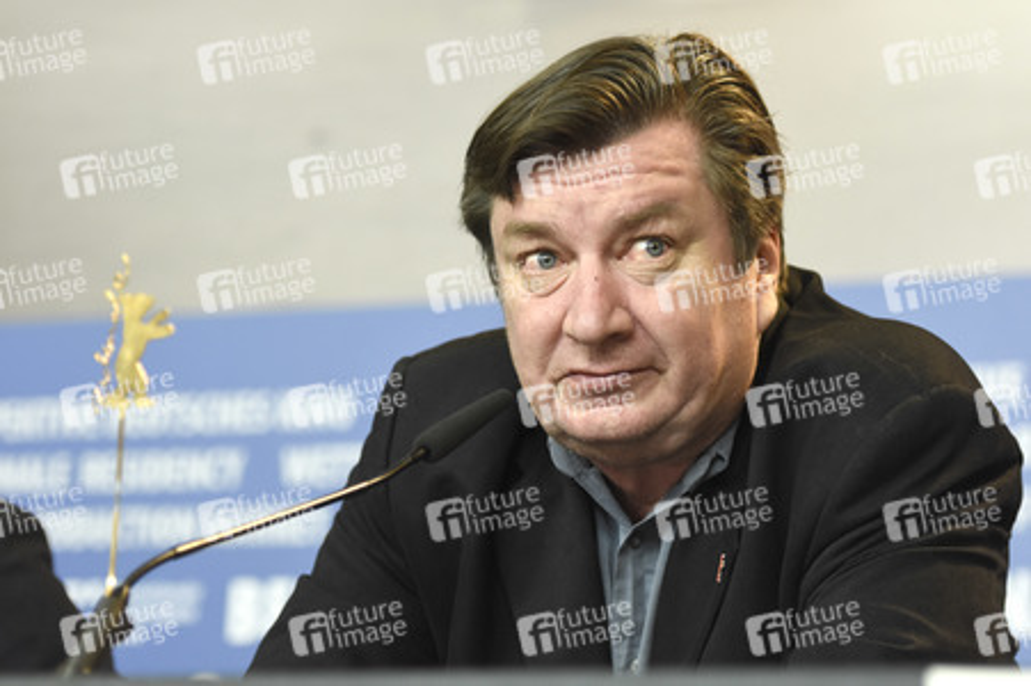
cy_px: 343
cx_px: 516
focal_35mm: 138
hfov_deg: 14.9
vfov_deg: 9.9
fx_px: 3949
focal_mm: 92
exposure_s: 1/320
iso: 1250
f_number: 3.5
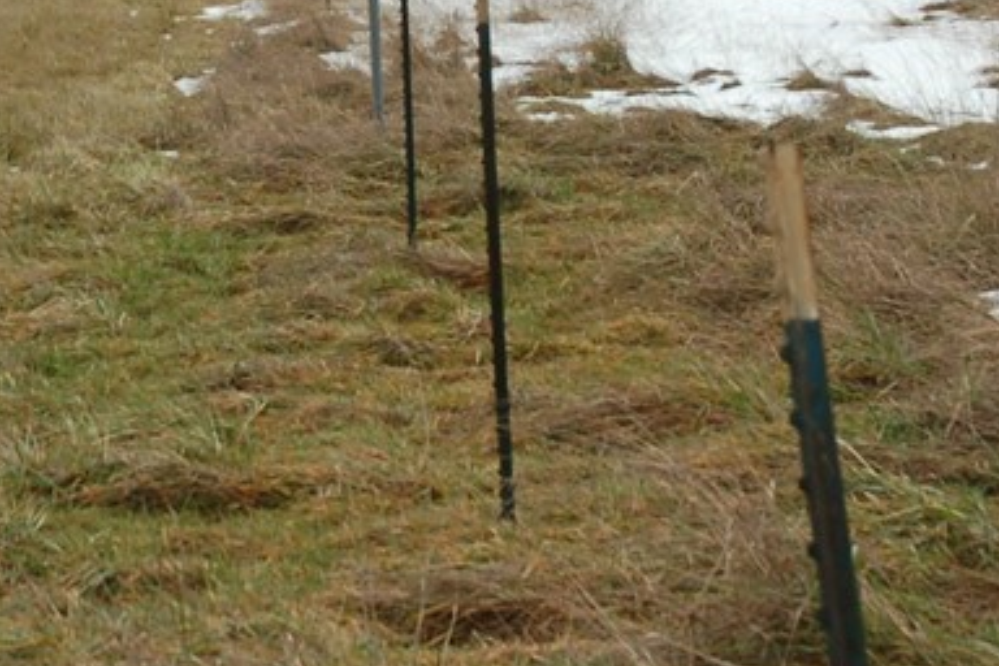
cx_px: 220
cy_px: 52
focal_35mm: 131
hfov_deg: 15.5
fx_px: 3646
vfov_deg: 10.4
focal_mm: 31
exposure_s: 1/200
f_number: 7.1
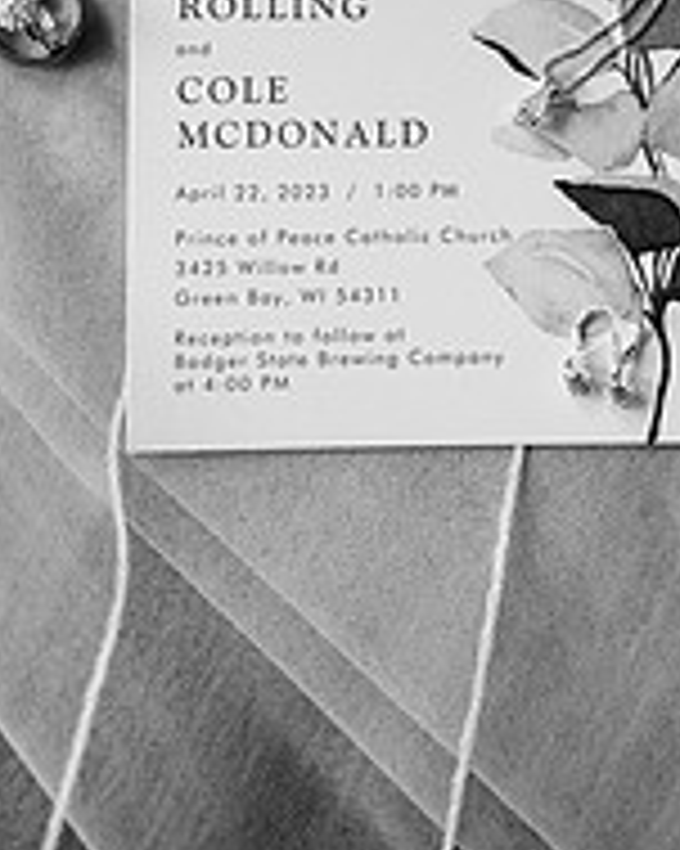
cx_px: 435
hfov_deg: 20.1
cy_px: -94
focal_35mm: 76
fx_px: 1913
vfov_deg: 23.5
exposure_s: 1/500
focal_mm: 34
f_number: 2.8
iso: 250
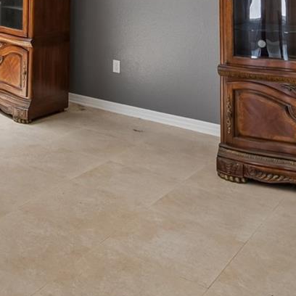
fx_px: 484
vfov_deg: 30.5
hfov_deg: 29.8
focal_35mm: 50
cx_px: -46
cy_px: -29
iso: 100
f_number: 7.1
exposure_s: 1/15
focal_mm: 10
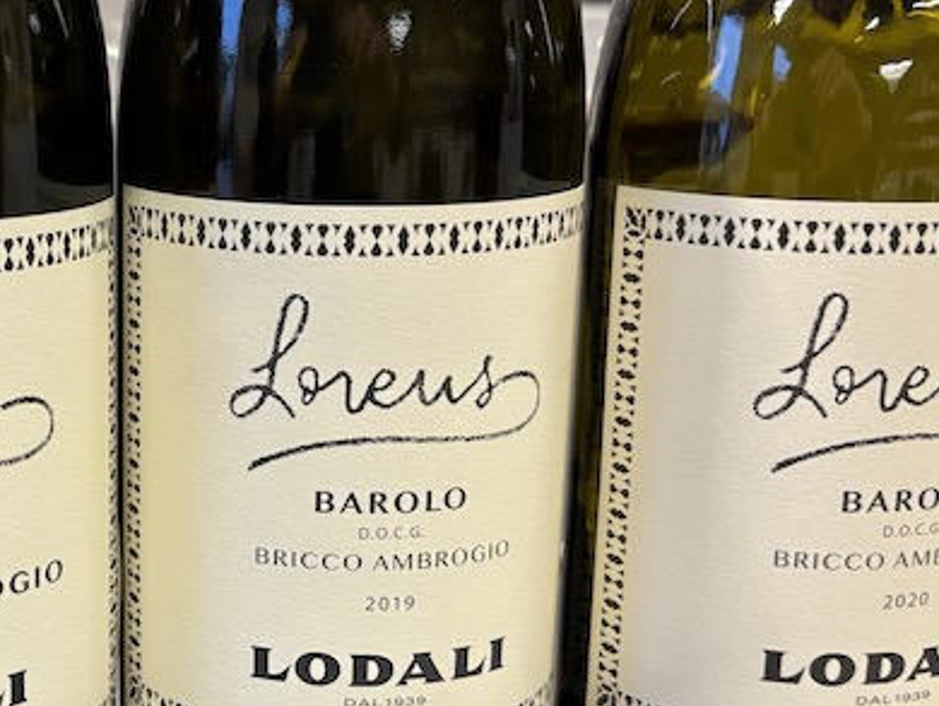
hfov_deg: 31.2
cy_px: 425
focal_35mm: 60
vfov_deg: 24.4
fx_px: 1629
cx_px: 166
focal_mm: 5.96
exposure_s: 1/60
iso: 250
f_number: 1.6
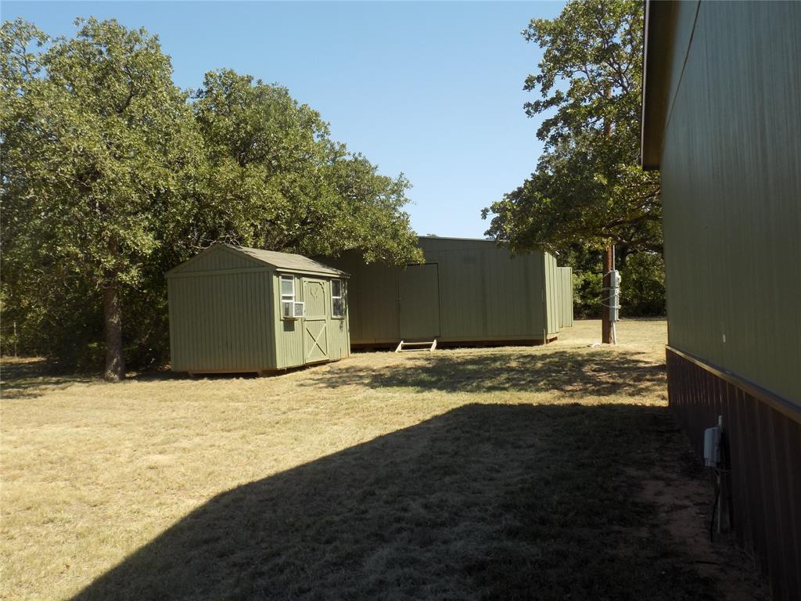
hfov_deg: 60.0
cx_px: 400
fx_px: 694
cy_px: 300
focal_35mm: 30
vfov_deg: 46.8
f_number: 3.3
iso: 80
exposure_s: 1/500
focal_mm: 5.3
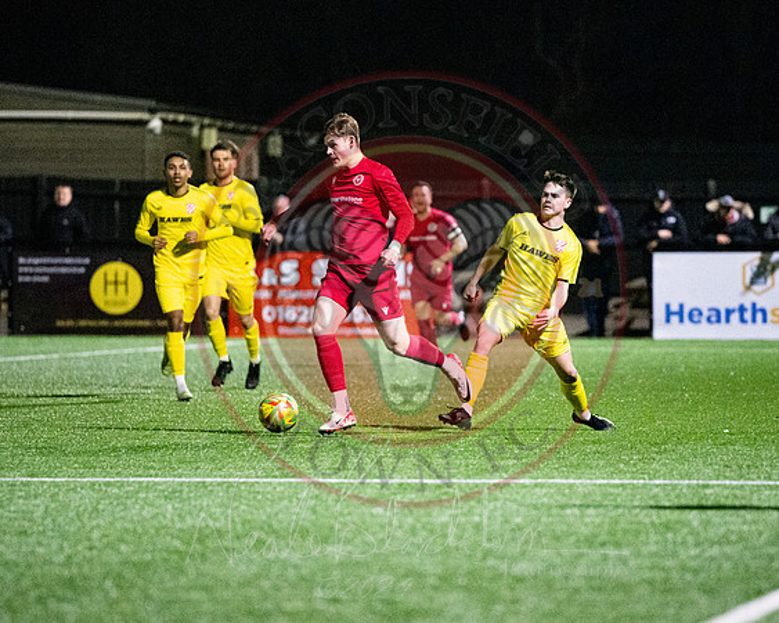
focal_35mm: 325
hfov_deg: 5.9
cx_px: 522
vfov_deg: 4.8
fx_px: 7495
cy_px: 360
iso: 8000
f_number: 2.8
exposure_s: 1/1000
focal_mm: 195
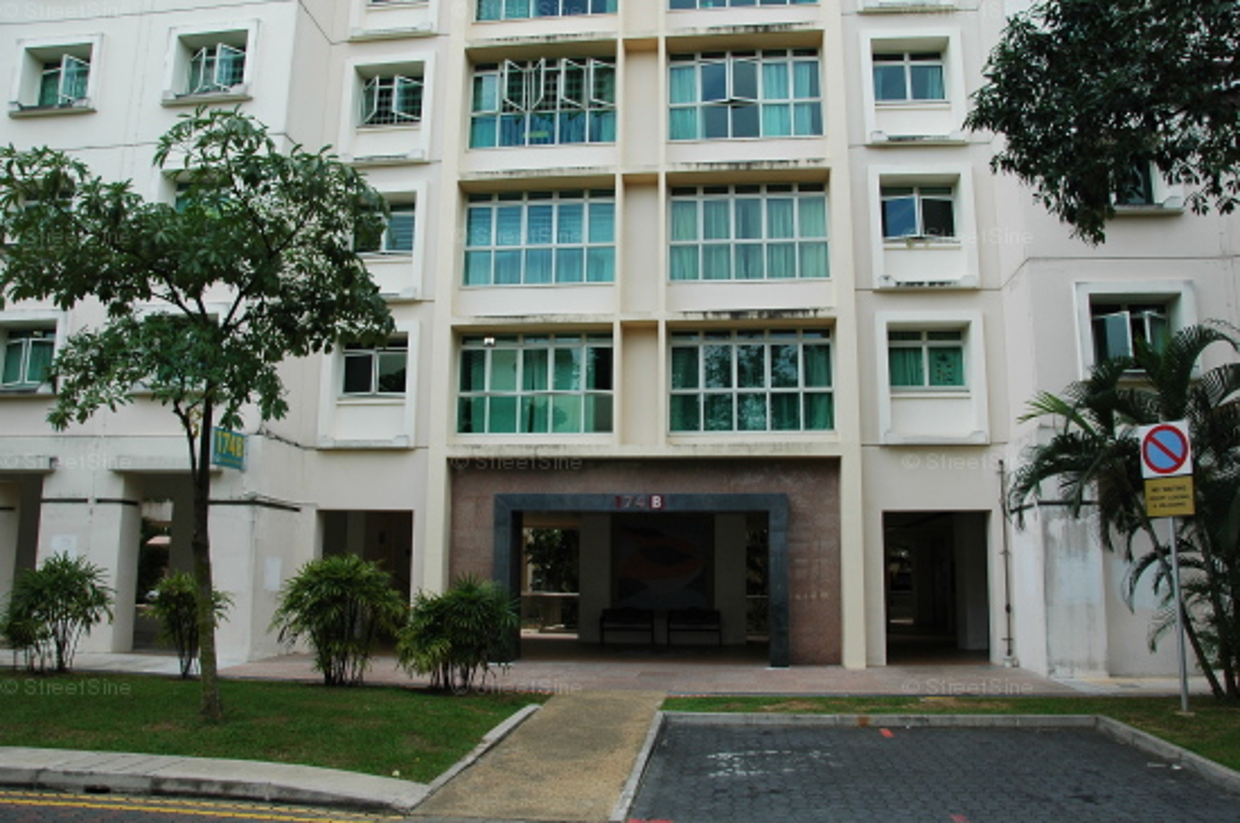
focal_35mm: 27
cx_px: 620
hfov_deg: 67.5
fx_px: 929
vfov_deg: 47.8
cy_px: 412
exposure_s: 1/400
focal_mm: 18
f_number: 5.6
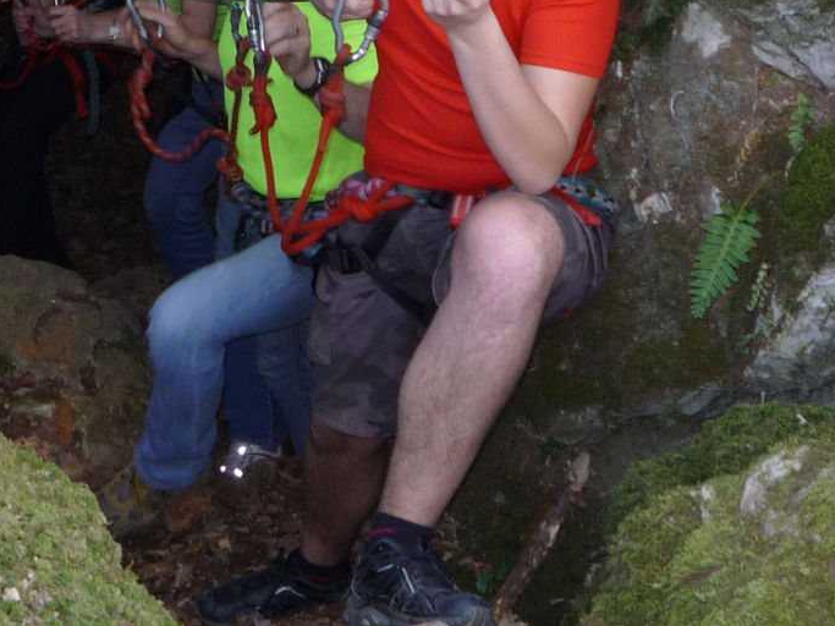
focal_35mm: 90
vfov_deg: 16.1
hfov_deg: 21.7
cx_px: 290
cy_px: -5
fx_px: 2171
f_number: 3.3
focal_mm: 5.2
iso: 100
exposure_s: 1/30
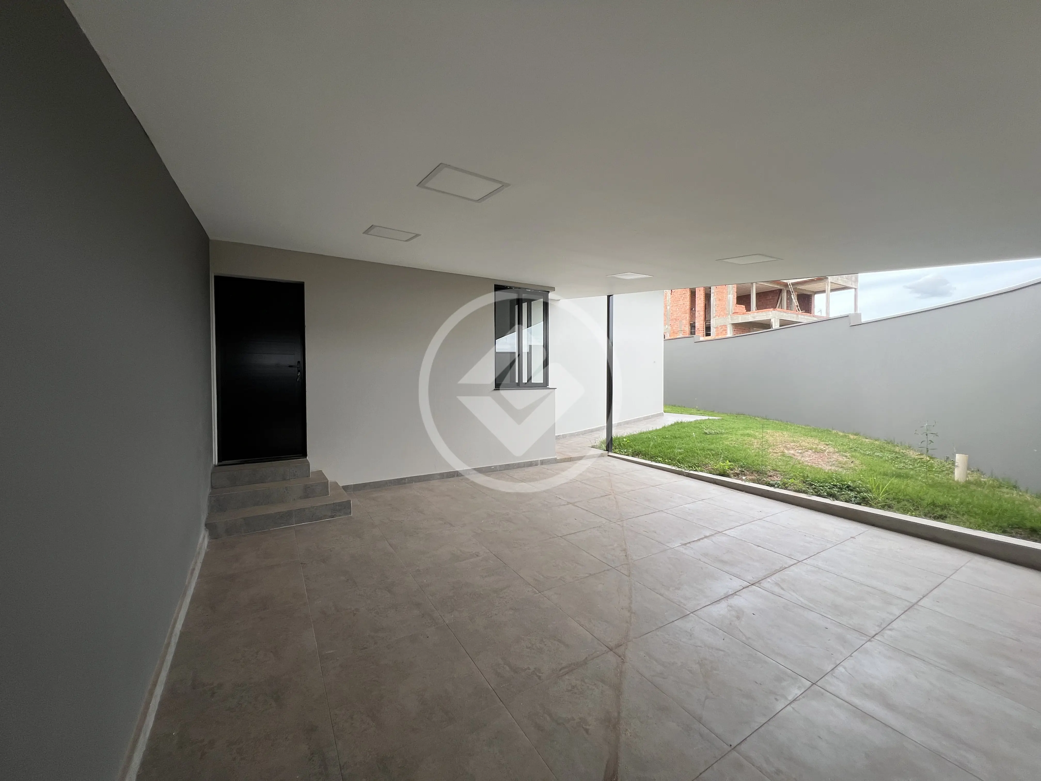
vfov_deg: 89.9
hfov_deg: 106.2
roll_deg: +0.7
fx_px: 391
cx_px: 520
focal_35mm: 13
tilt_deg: -0.8
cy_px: 390
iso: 32
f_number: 1.8
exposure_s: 1/174
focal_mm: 1.57
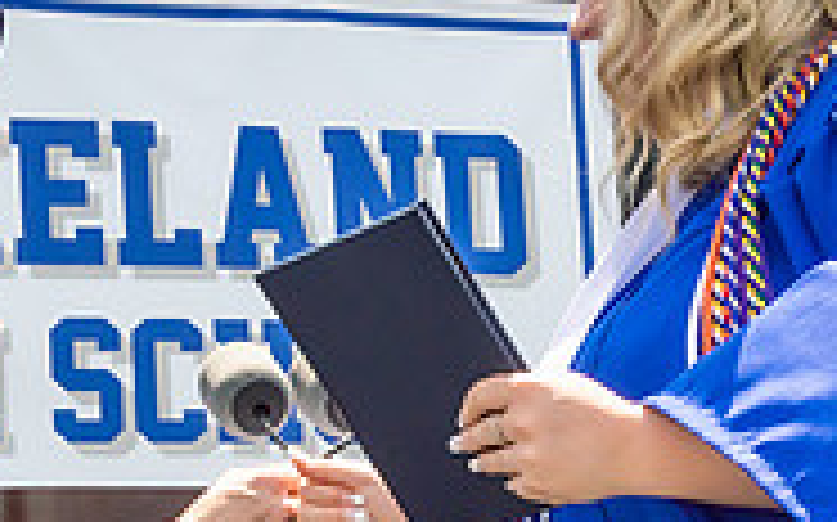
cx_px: 694
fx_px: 3807
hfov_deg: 12.5
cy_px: 644
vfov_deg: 7.8
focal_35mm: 167
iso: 200
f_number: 7.1
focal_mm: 24
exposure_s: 1/800
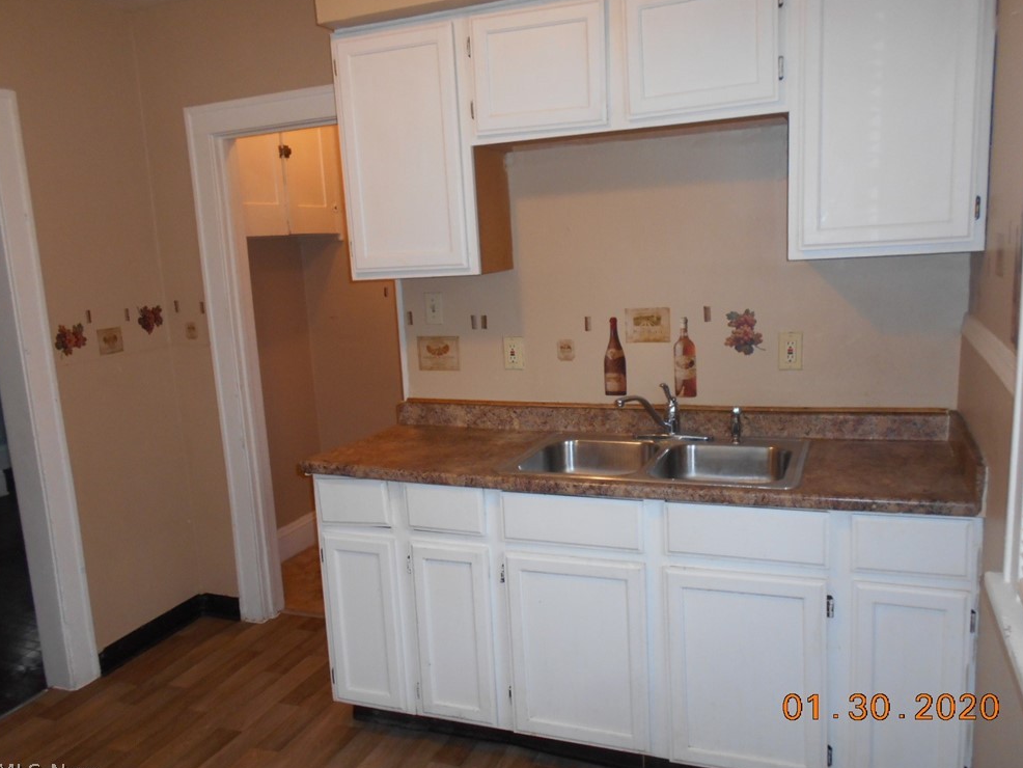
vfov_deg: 51.4
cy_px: 391
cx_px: 522
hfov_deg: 65.3
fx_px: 798
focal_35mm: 27
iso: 200
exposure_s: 1/25
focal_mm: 4.6
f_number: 3.2
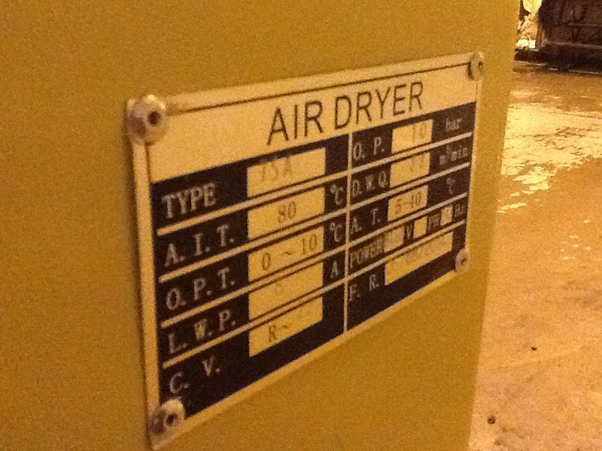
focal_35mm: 44
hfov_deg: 42.9
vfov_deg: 32.9
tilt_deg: -20.2
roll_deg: -0.2
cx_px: 301
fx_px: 765
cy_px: 226
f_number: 2.4
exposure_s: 1/17
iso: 640
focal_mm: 2.03
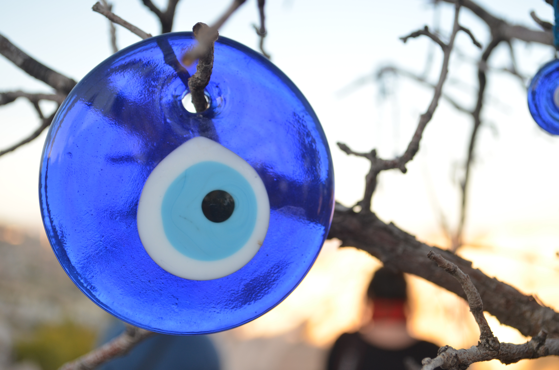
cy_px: 185
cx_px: 280
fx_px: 883
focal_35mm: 57
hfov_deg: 35.1
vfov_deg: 23.7
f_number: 5
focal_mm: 38
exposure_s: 1/200
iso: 250
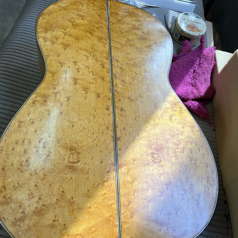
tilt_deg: -52.6
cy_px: 110
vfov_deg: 52.5
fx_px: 241
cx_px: 118
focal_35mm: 31
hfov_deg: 52.5
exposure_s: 1/100
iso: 40
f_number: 1.6
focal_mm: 5.1
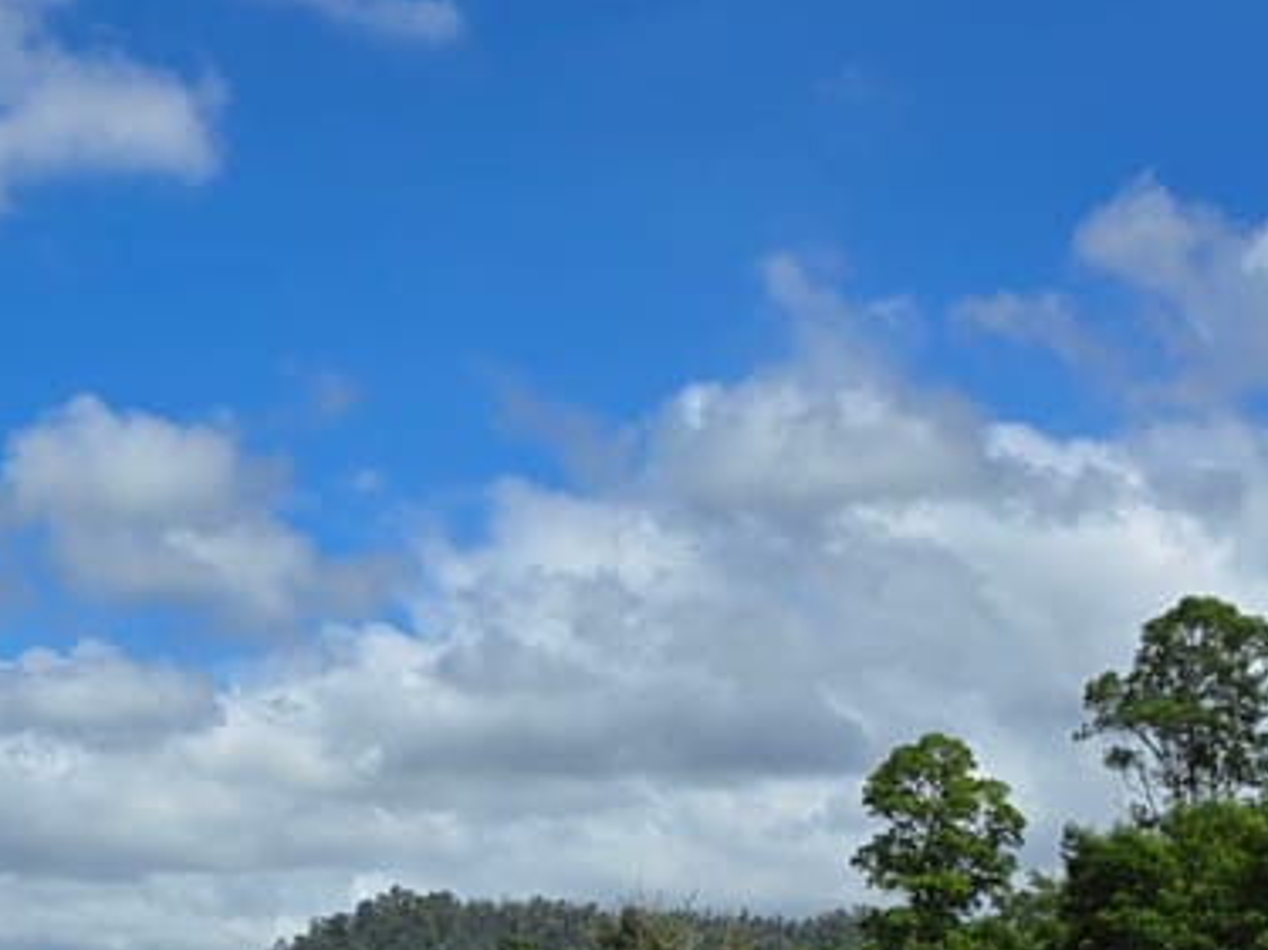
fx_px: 2783
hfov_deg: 24.1
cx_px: -98
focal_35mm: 76
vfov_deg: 18.3
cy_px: 1163
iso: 12
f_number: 1.7
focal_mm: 6.3
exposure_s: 1/1414
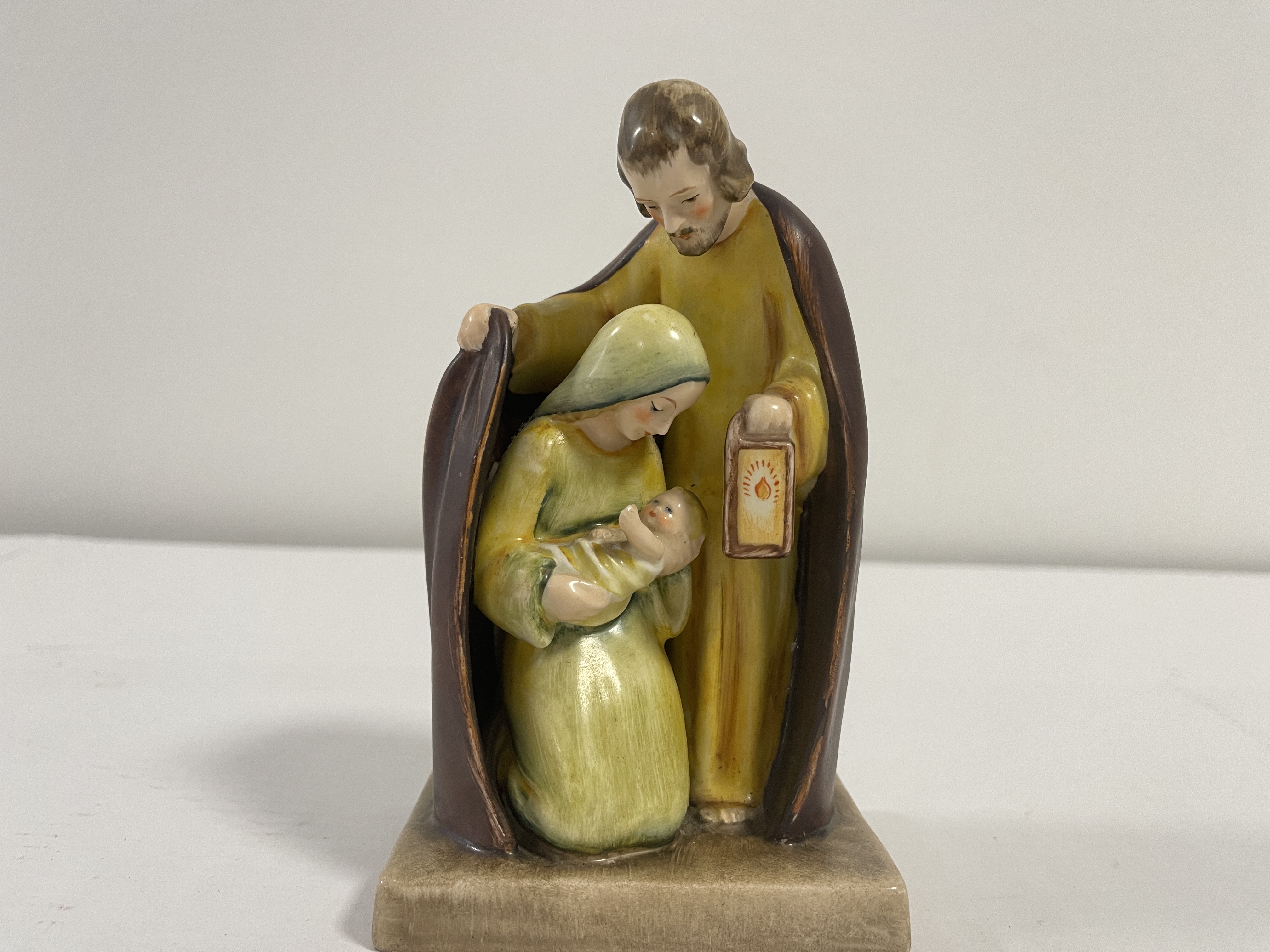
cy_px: 476
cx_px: 635
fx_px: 917
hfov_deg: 69.4
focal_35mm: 25
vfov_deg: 54.9
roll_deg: -2.6
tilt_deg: -1.2
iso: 100
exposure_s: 1/50
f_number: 1.6
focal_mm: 5.1
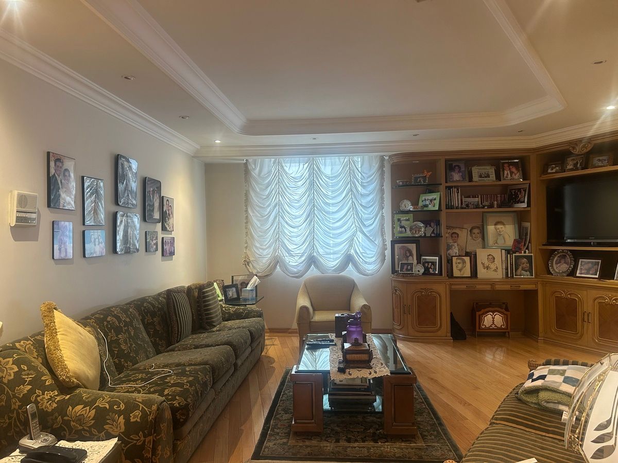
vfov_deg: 53.1
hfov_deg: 67.3
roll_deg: +1.0
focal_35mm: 26
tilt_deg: -0.5
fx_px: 464
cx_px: 309
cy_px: 232
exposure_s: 1/60
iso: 125
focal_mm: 5.7
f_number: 1.5
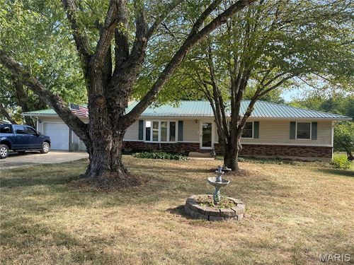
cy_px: 132
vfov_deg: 53.1
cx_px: 177
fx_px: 266
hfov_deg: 67.3
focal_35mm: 26
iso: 32
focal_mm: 4.2
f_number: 1.6
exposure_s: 1/615
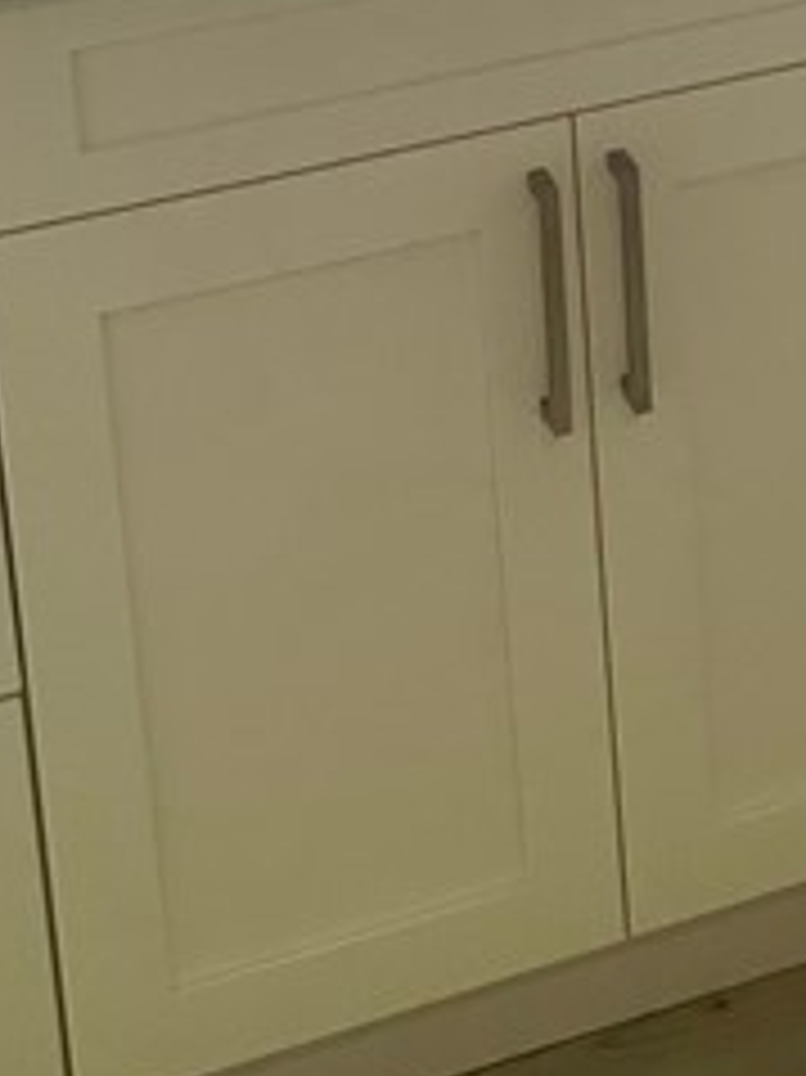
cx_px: 1274
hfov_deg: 13.4
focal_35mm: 103
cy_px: -527
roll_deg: +1.3
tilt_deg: -11.6
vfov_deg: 17.3
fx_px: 3201
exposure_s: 1/120
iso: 100
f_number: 1.78
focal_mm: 6.86
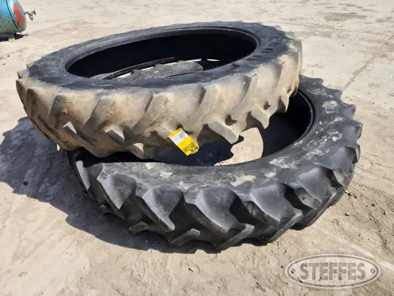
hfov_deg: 73.9
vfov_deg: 58.9
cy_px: 148
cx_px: 197
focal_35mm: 23
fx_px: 262
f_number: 1.8
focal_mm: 6.4
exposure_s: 1/904
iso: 12
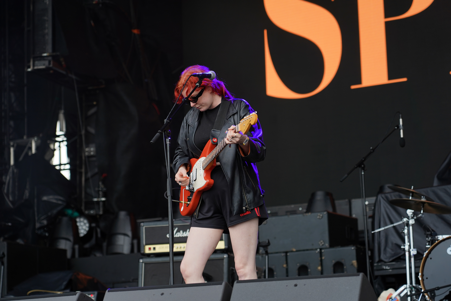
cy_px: 150
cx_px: 226
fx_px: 1315
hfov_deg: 19.5
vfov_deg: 13.0
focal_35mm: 105
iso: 200
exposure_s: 1/125
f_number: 4
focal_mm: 105
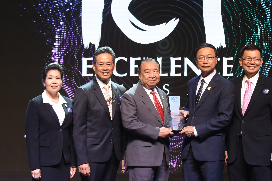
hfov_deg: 16.0
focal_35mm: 128
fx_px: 967
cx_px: 193
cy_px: 67
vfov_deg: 10.7
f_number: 4
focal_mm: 78
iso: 1600
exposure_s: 1/320
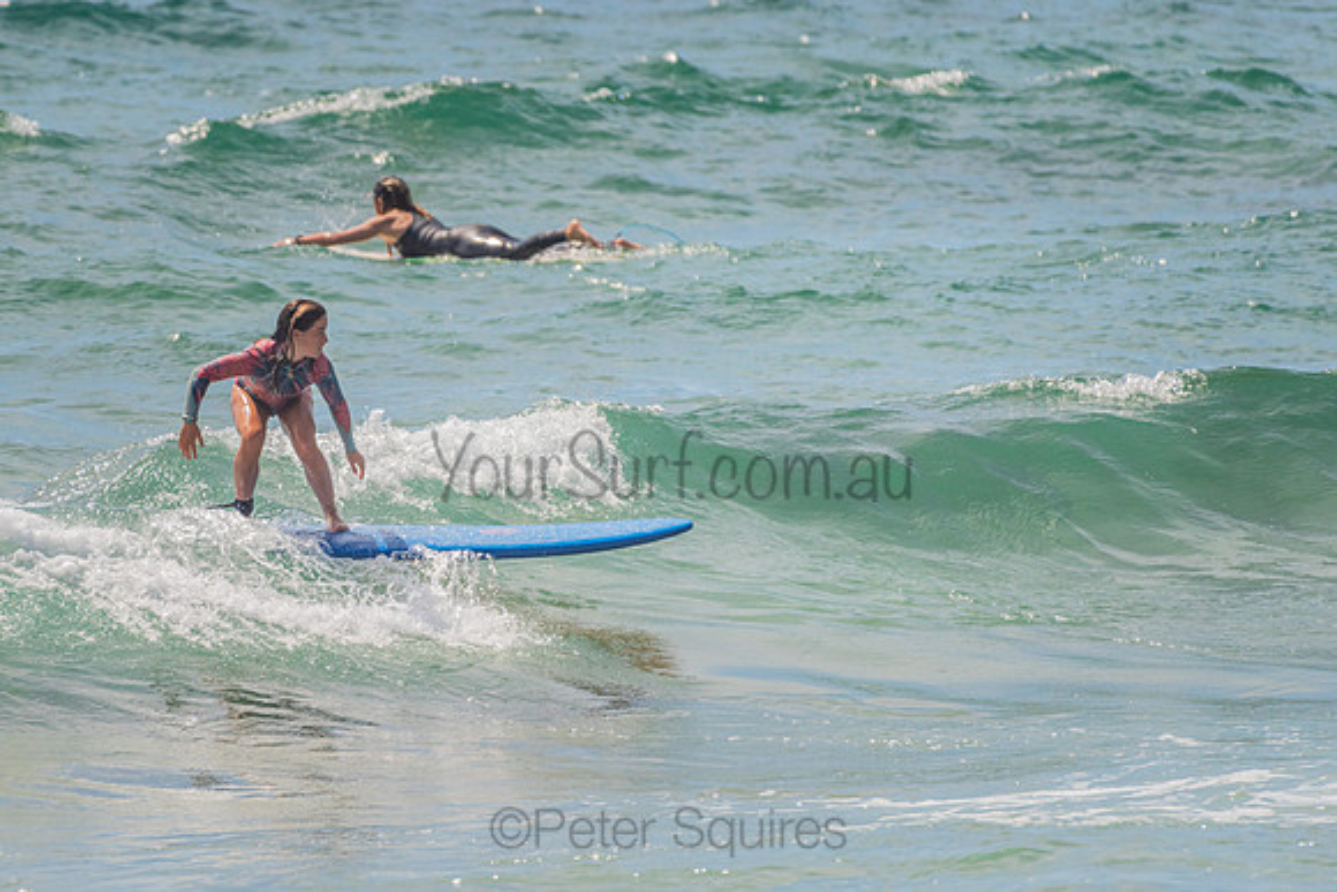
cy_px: 547
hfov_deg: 3.4
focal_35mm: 613
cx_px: 520
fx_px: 22784
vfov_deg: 2.2
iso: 320
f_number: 5.6
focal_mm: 500
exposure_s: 1/1250
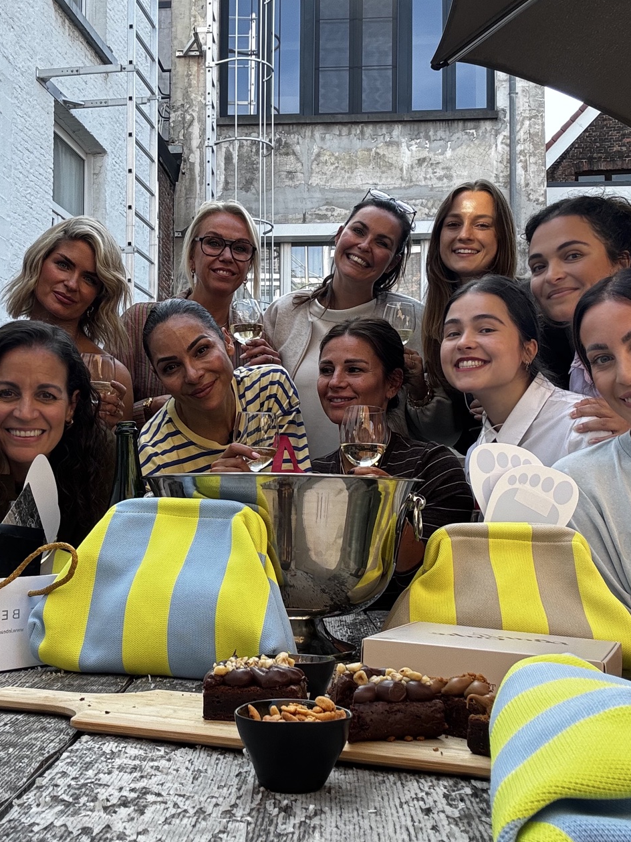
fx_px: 997
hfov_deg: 35.0
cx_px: 263
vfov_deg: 45.8
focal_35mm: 41
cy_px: 413
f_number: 1.9
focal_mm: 2.69
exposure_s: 1/122
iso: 25
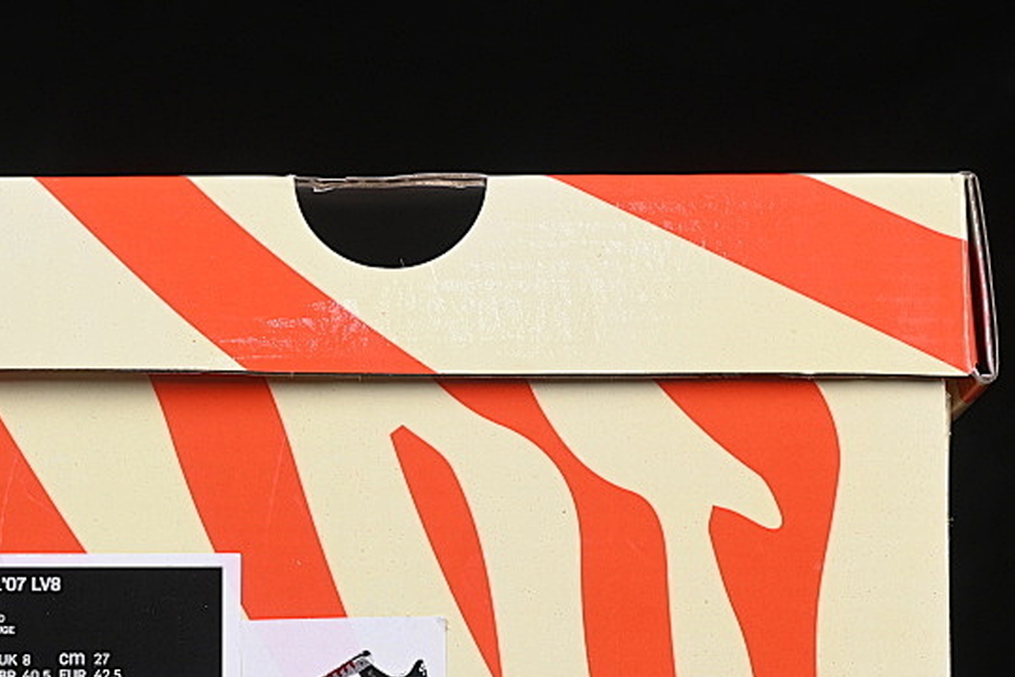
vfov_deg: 9.1
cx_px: 351
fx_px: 4229
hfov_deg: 13.7
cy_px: 361
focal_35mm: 150
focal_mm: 50
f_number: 8
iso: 160
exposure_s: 1/80
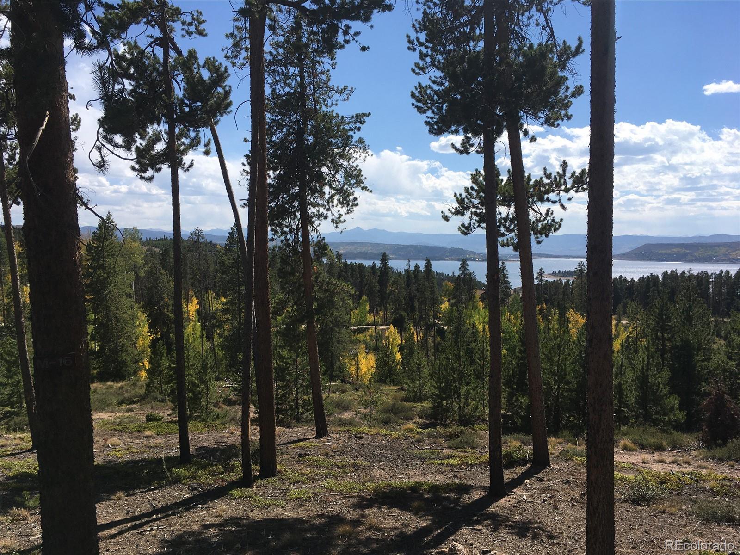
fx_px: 620
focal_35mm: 29
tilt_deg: -4.1
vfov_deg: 48.2
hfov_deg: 61.7
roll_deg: +0.2
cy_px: 278
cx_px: 370
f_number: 2.2
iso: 25
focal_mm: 4.15
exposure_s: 1/2564
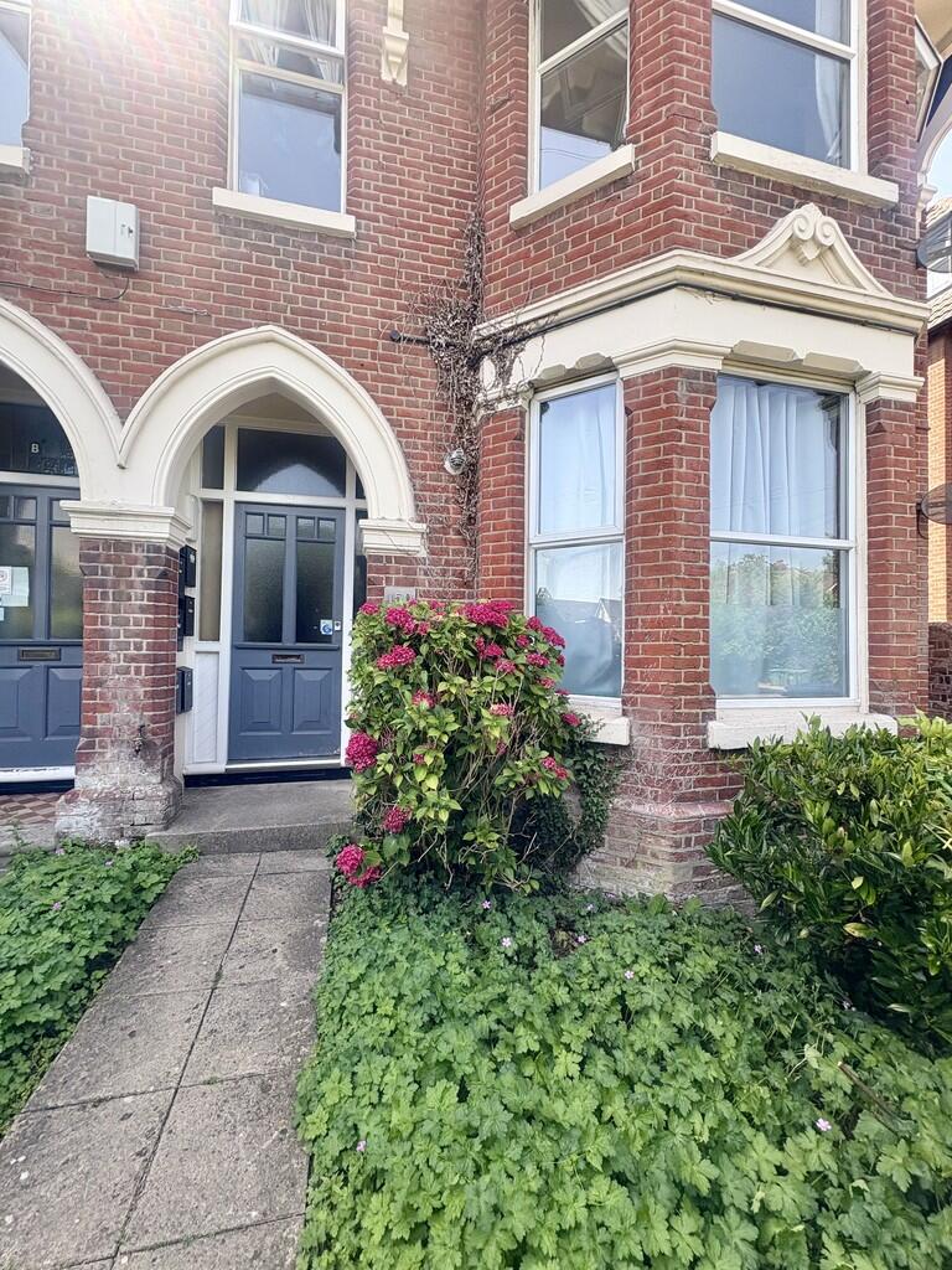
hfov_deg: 85.7
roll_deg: -0.6
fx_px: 513
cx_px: 476
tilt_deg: +2.4
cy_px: 635
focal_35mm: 14
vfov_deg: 102.1
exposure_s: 1/290
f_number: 2.2
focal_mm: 2.22
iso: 40
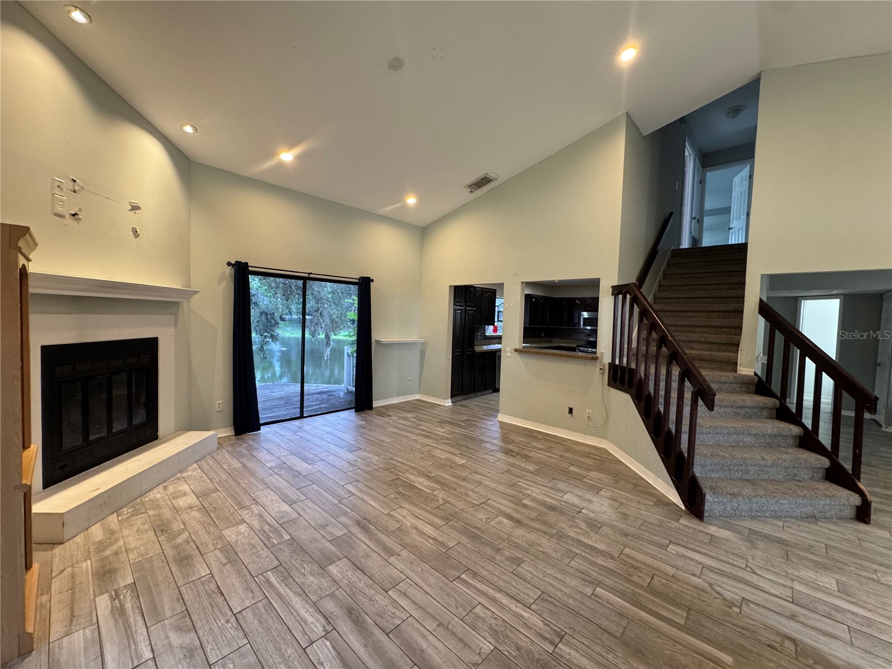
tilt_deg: -2.6
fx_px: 361
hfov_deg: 102.1
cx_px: 446
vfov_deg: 85.7
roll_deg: -2.9
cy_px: 334
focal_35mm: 14
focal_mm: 2.22
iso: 320
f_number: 2.2
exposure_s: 1/60
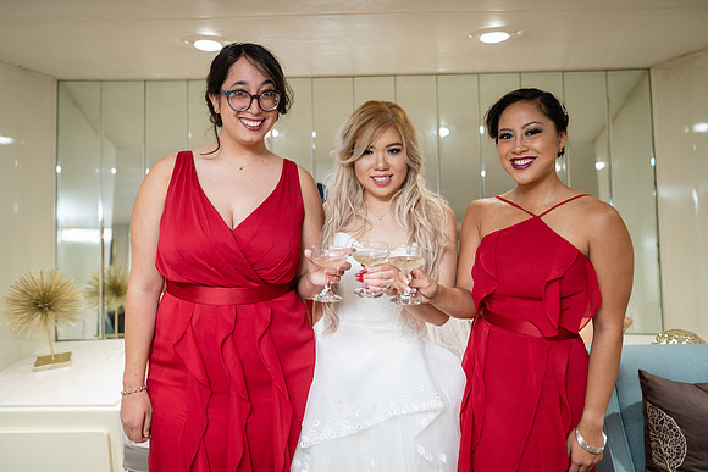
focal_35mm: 24
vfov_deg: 53.2
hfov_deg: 73.7
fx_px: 472
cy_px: 236
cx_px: 354
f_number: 1.8
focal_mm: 24
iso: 500
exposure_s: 1/200
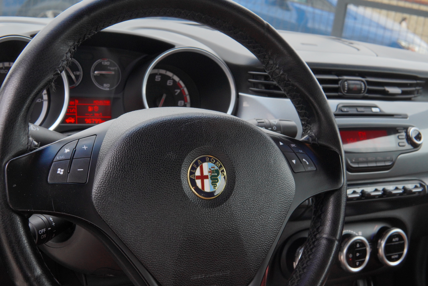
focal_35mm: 45
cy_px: 143
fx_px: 535
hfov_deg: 43.6
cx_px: 214
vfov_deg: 29.9
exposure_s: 1/125
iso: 640
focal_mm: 30
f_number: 10
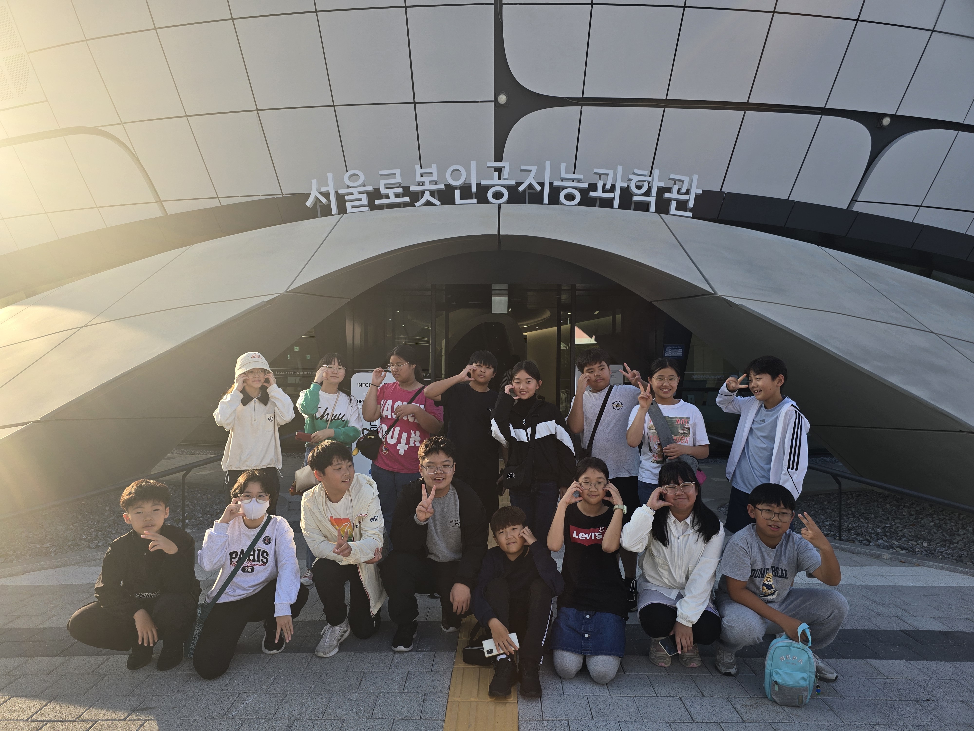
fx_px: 647
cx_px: 487
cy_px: 366
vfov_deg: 58.9
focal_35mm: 23
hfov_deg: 73.9
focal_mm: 6.3
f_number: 1.7
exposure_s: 1/245
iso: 12
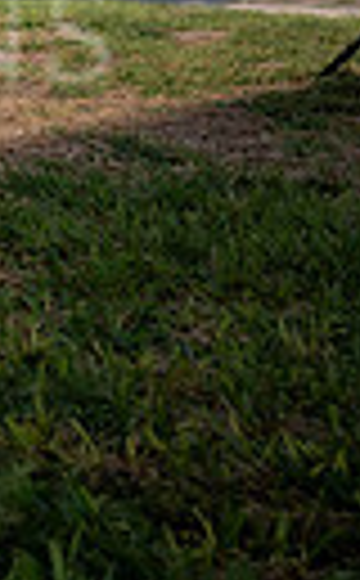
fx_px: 1452
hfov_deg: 9.0
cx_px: -932
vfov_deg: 20.1
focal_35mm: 92
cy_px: -236
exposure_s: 1/1600
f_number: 2.8
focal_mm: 20
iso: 125
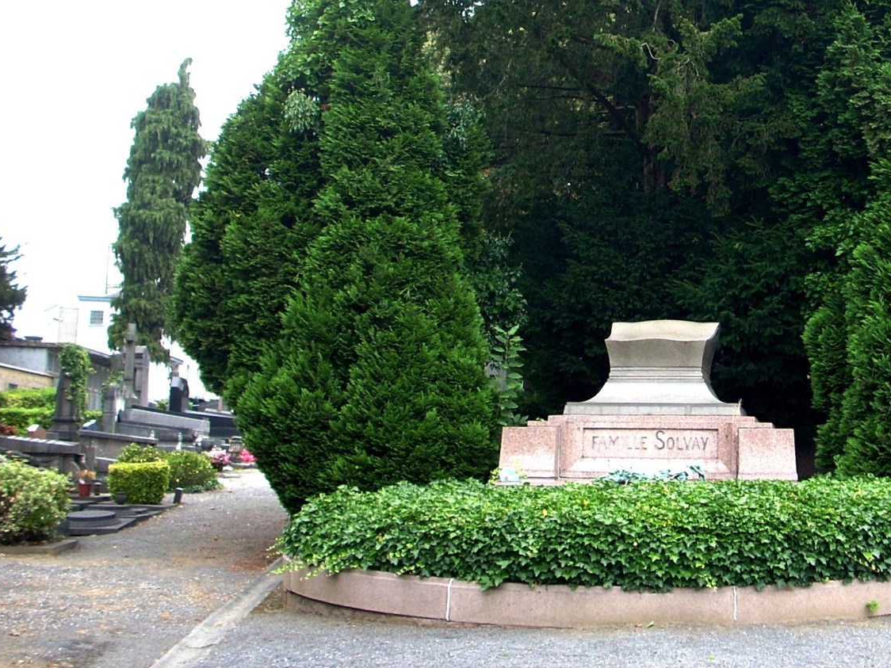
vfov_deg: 24.4
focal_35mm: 59
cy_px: 139
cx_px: 680
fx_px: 1519
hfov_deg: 32.0
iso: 64
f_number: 2.8
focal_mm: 6.2
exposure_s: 1/38.9
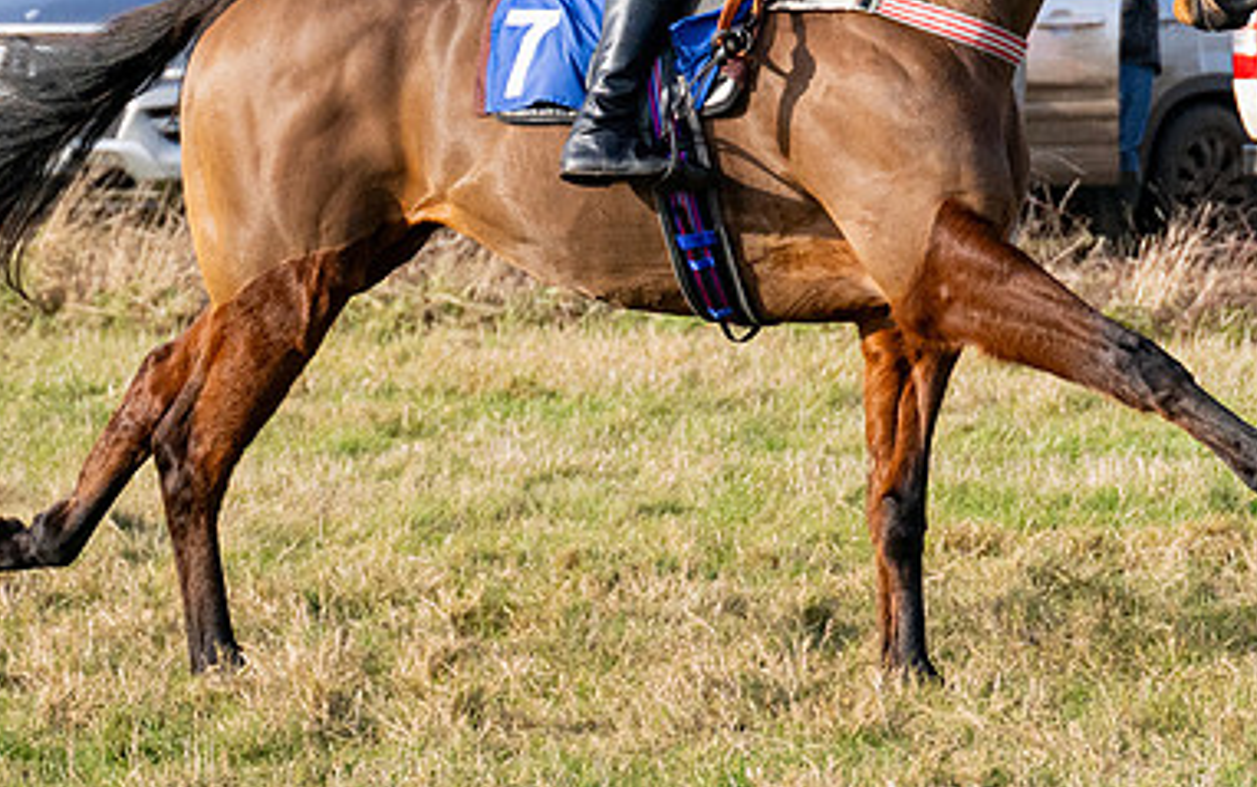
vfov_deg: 4.2
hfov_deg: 6.6
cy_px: 141
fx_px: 10828
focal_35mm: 316
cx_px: 1050
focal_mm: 98
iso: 400
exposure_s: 1/4000
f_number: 4
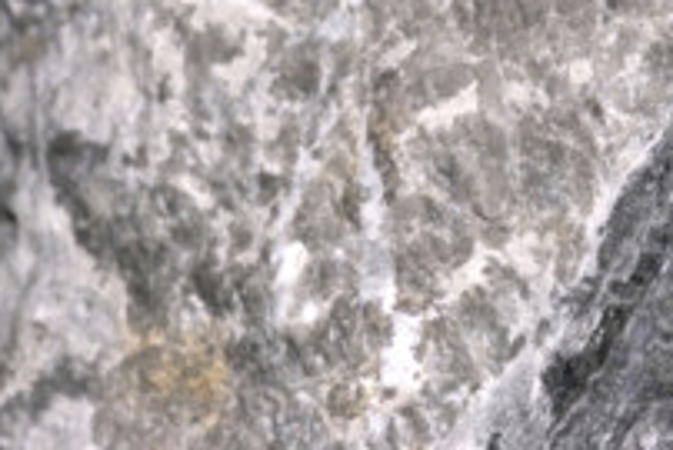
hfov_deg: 5.2
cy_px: 177
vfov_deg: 3.5
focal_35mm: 399
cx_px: 570
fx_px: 7464
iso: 800
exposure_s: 1/5
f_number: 16
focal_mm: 105
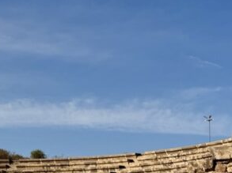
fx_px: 562
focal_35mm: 84
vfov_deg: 17.0
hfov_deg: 22.8
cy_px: 186
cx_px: 31
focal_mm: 6.76
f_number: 1.78
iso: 80
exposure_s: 1/11905
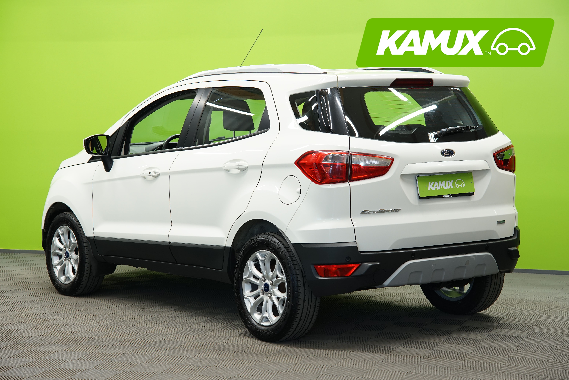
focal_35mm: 72
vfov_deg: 18.9
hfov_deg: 28.1
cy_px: 190
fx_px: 1138
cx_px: 284
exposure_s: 1/15
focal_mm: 72
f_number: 5.6
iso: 500
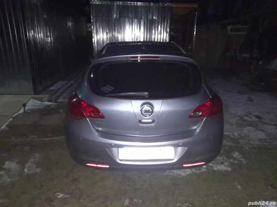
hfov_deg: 69.4
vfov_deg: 54.9
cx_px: 138
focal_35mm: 25
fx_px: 200
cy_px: 104
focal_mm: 4.6
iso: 1000
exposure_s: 1/20
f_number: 2
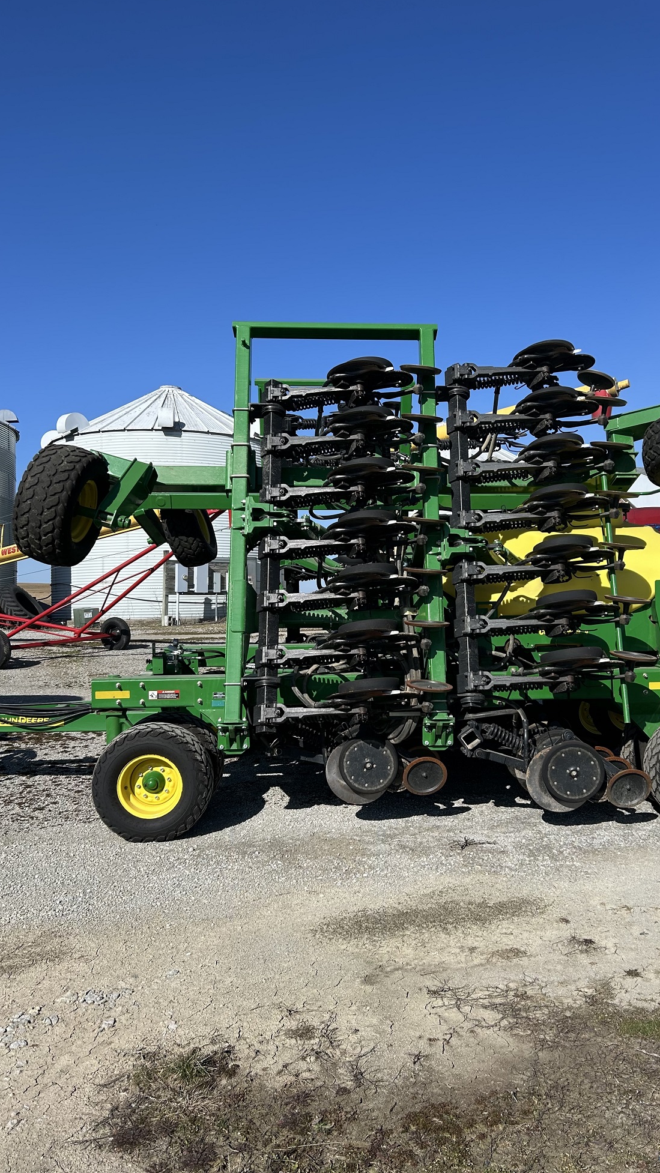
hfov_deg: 40.0
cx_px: 393
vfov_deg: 66.1
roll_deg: +0.6
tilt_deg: +1.0
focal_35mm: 29
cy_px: 582
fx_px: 902
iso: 50
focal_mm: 5.7
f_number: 1.5
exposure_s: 1/4274
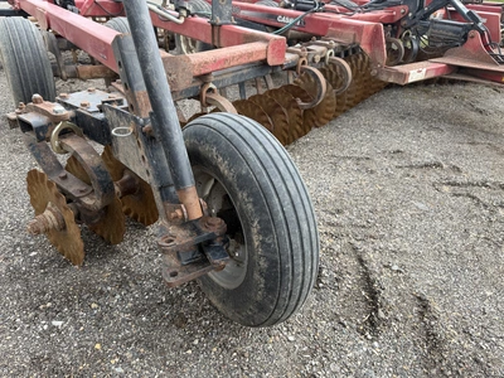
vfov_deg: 56.8
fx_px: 349
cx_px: 252
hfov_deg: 71.6
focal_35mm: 24
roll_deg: +1.3
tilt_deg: -30.2
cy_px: 189
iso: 80
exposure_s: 1/920
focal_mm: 6.76
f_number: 1.78
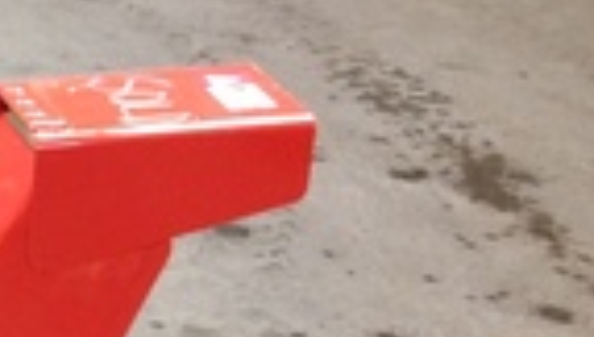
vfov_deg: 7.6
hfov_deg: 12.8
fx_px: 2414
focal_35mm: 153
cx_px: -449
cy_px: 678
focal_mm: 4.28
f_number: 2.4
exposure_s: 1/15
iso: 80
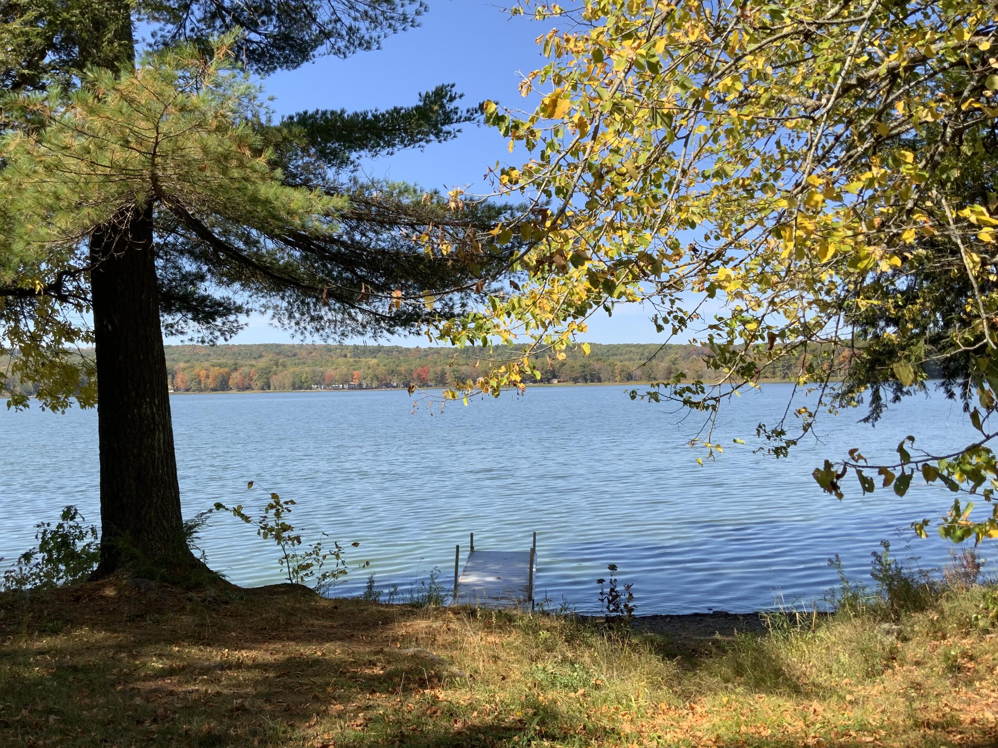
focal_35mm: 34
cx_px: 449
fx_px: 980
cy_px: 400
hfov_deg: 53.9
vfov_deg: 41.8
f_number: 1.8
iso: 16
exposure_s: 1/1076
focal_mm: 3
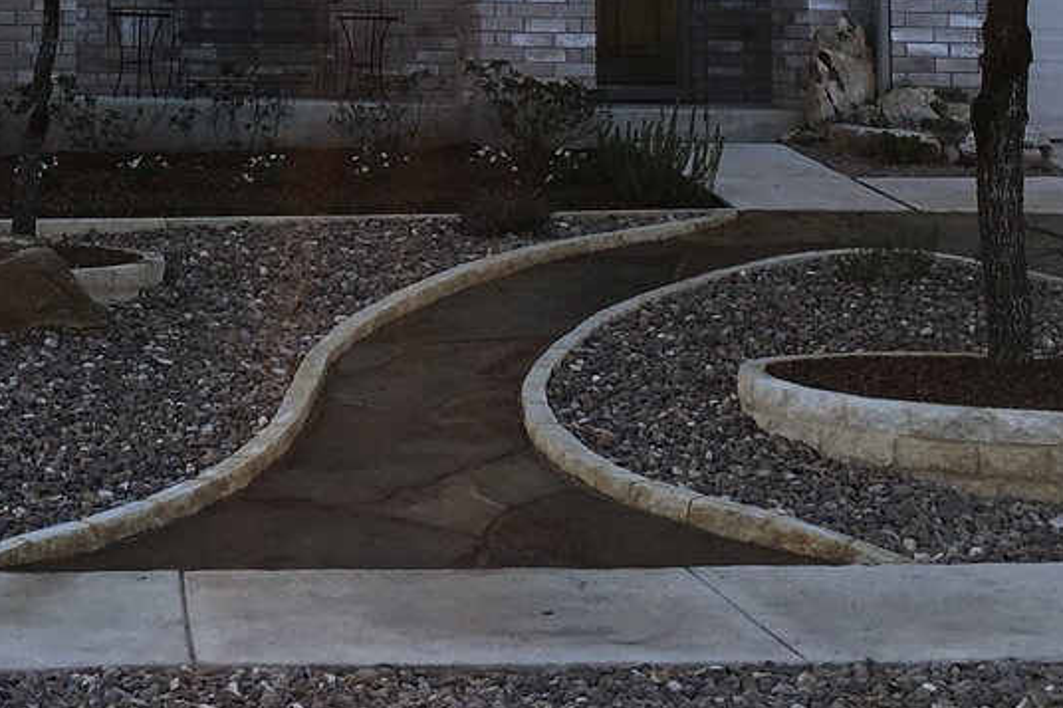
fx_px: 2657
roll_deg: -1.2
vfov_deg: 14.4
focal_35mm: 90
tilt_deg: +7.2
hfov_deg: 22.2
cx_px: 169
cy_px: -260
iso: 25
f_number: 2.2
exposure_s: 1/359
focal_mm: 4.15
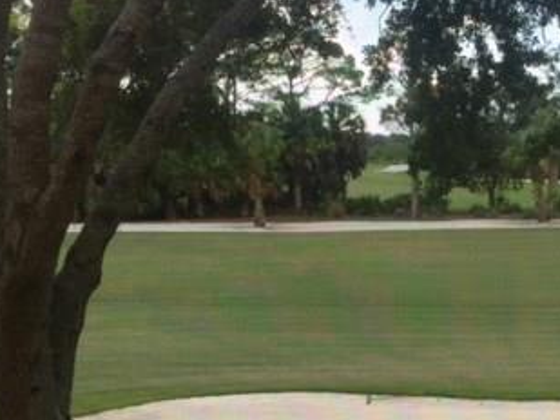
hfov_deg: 30.3
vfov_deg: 24.4
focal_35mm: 60
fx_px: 971
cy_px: 217
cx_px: 538
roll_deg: -2.0
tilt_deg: -5.7
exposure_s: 1/476
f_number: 2.2
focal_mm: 4.15
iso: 32
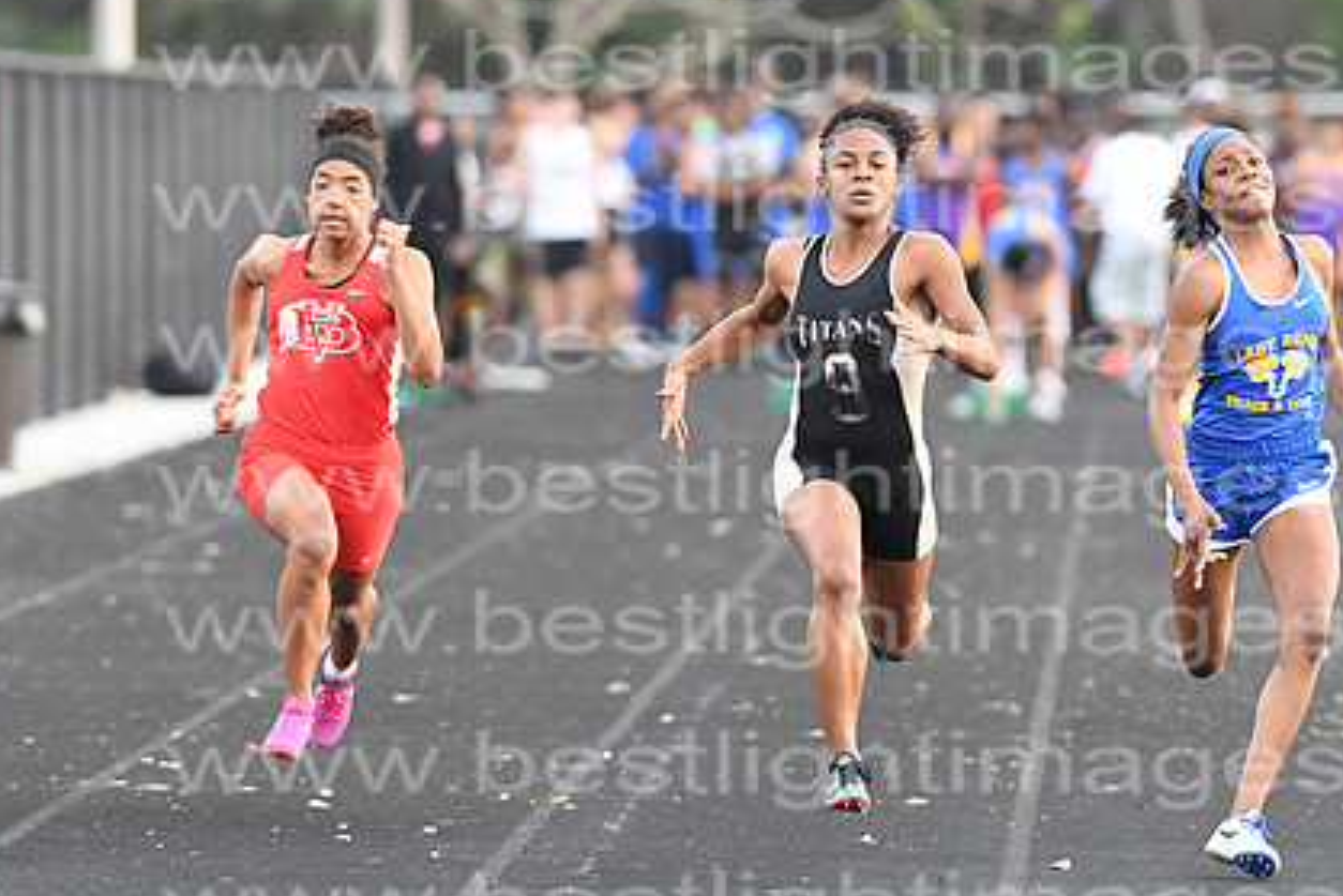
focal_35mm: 624
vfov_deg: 2.2
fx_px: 23285
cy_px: 419
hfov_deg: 3.3
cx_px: 893
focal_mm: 300
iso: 3200
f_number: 4
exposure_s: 1/1250
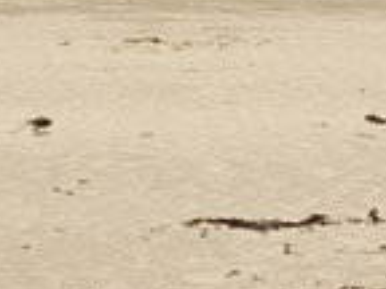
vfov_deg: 7.9
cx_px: 633
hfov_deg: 10.8
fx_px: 1940
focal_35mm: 174
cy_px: -427
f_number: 1.89
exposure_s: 1/1328
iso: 100
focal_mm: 5.43
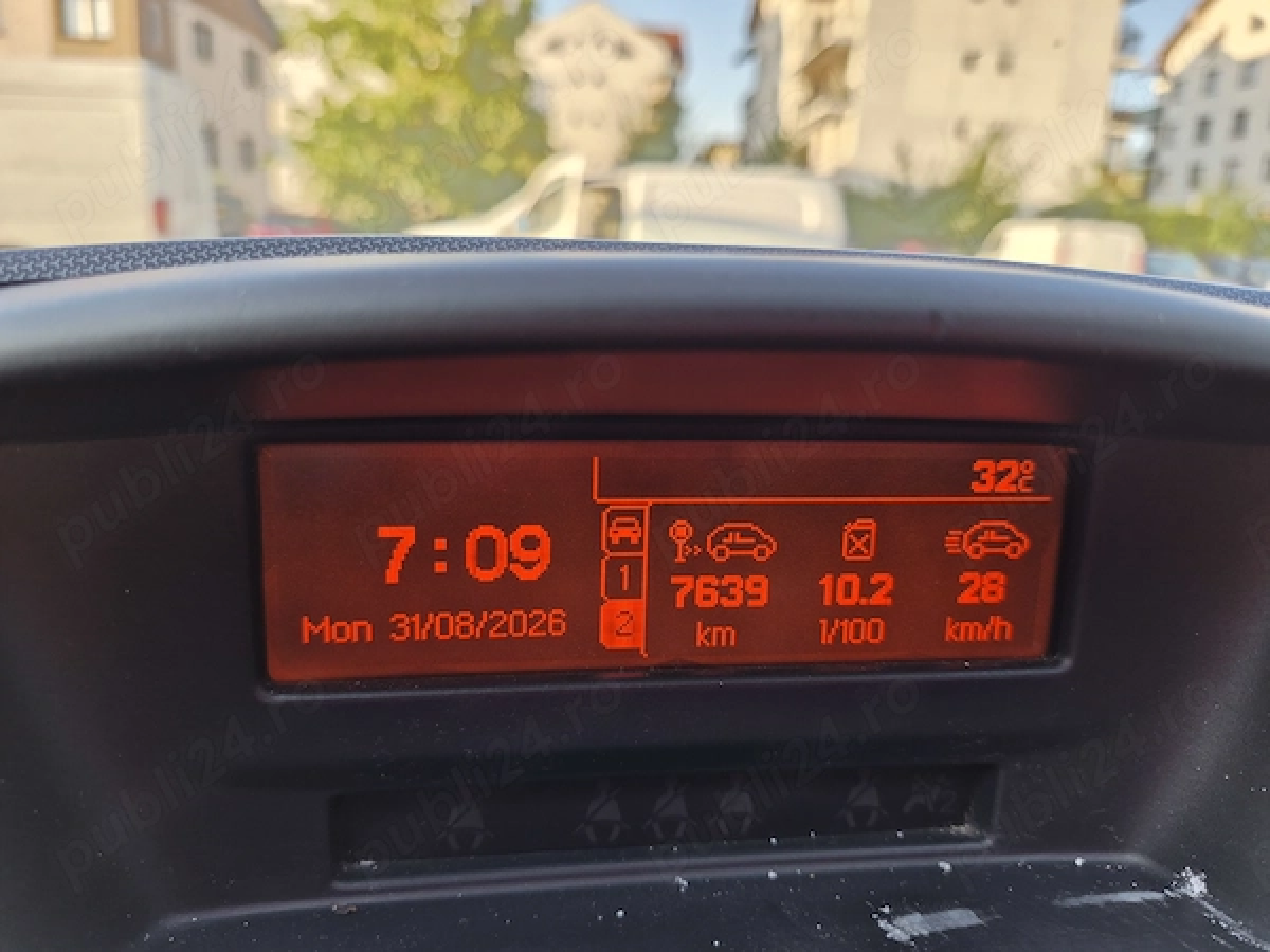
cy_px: 476
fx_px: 844
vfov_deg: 58.9
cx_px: 635
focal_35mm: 23
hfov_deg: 73.9
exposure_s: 1/100
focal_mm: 5.4
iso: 40
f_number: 1.8
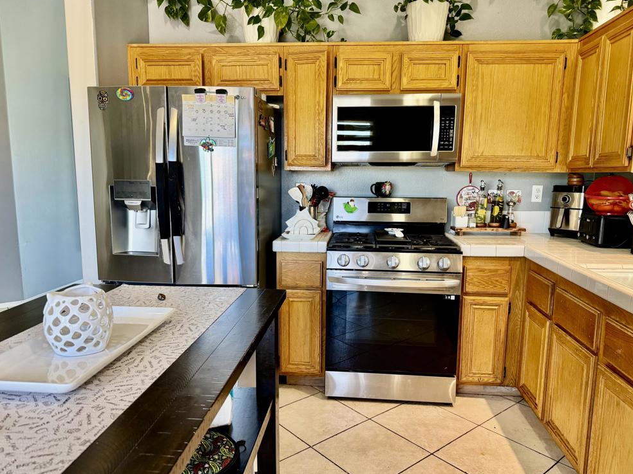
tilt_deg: -8.6
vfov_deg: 54.9
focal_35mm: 25
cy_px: 243
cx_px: 319
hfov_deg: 69.4
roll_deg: -0.6
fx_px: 457
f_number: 1.78
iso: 200
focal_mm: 6.76
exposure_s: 1/120
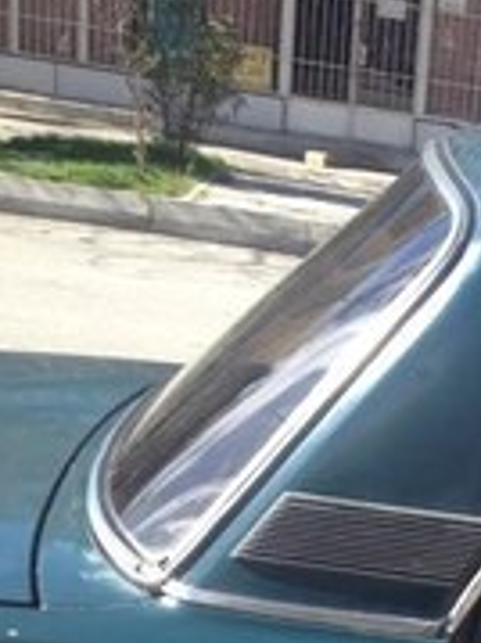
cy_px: 812
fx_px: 1799
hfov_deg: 14.6
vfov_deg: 18.9
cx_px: 632
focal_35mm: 97
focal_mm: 4.28
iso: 50
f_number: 2.4
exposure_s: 1/497
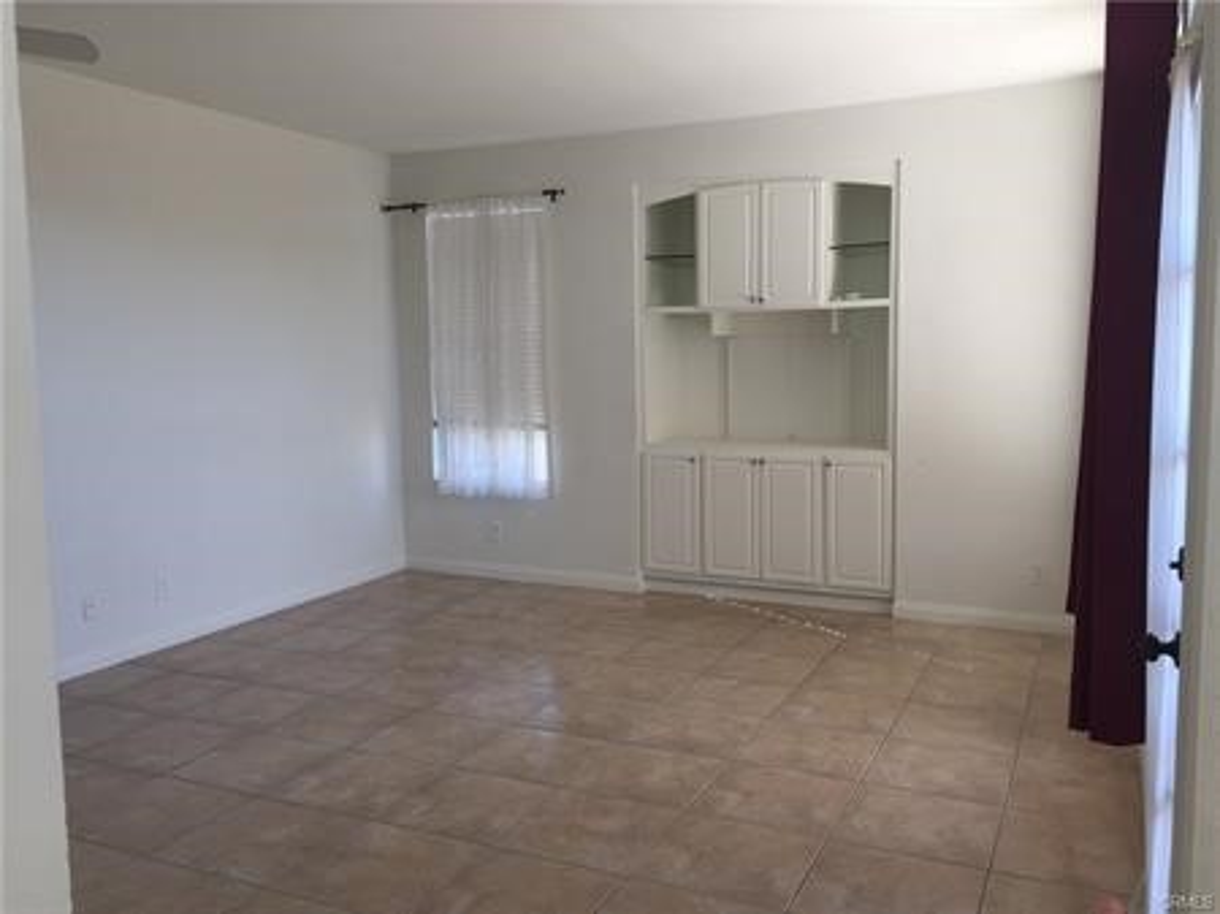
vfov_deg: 48.2
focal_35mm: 29
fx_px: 1022
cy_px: 457
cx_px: 610
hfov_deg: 61.7
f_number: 2.2
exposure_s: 1/120
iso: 32
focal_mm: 4.15
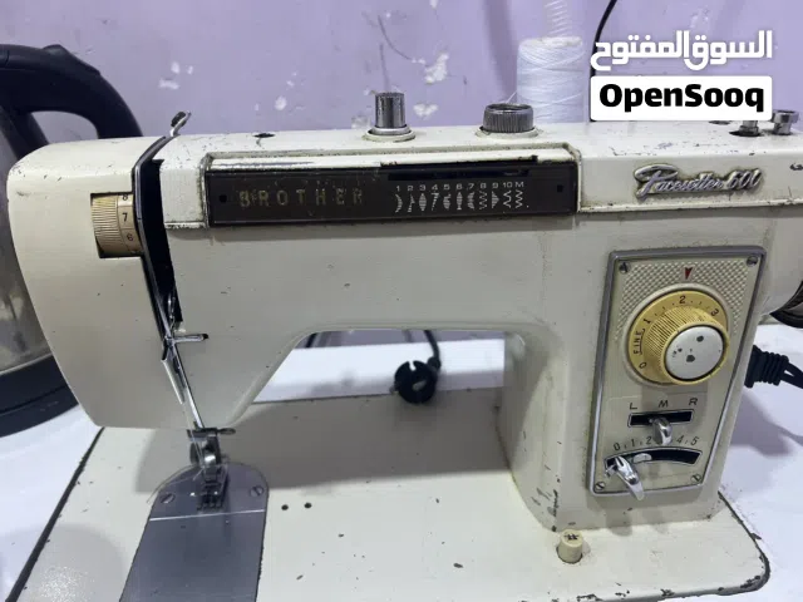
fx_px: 603
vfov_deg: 53.1
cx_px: 402
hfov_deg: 67.3
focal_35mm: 26
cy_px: 301
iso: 125
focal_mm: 5.7
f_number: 1.5
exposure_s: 1/100
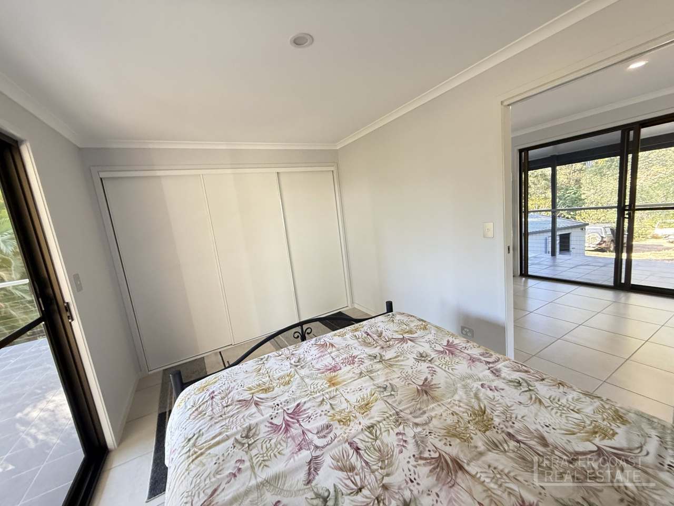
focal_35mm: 14
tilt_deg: -8.7
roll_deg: +7.4
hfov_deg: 102.1
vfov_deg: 85.7
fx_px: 273
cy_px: 253
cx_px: 337
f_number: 2.2
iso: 400
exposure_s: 1/60
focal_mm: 2.22
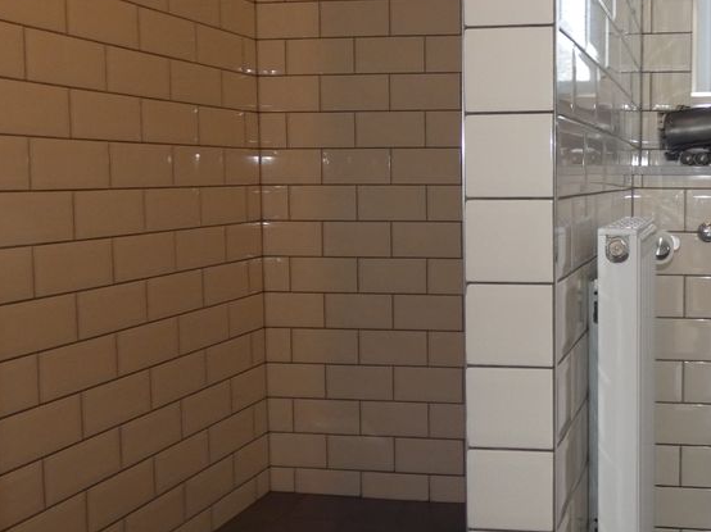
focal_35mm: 37
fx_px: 760
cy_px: 226
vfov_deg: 38.5
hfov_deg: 46.3
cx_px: 611
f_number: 2.8
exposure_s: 1/60
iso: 250
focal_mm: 3.6
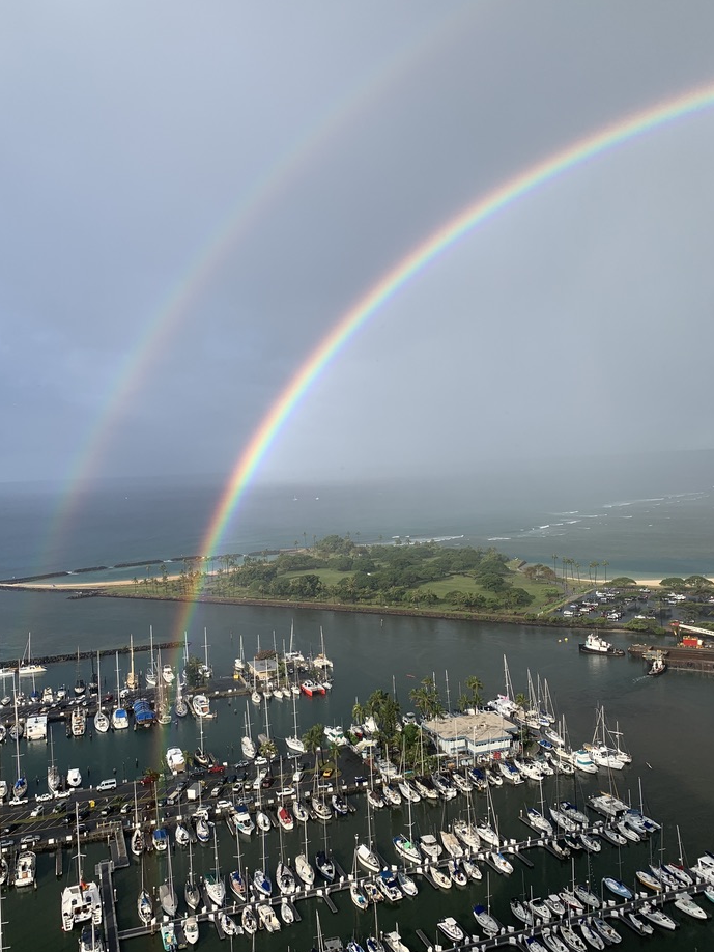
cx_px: 345
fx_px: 797
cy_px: 484
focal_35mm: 29
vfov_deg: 61.6
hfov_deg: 48.2
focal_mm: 4.25
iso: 25
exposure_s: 1/2364
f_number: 1.8
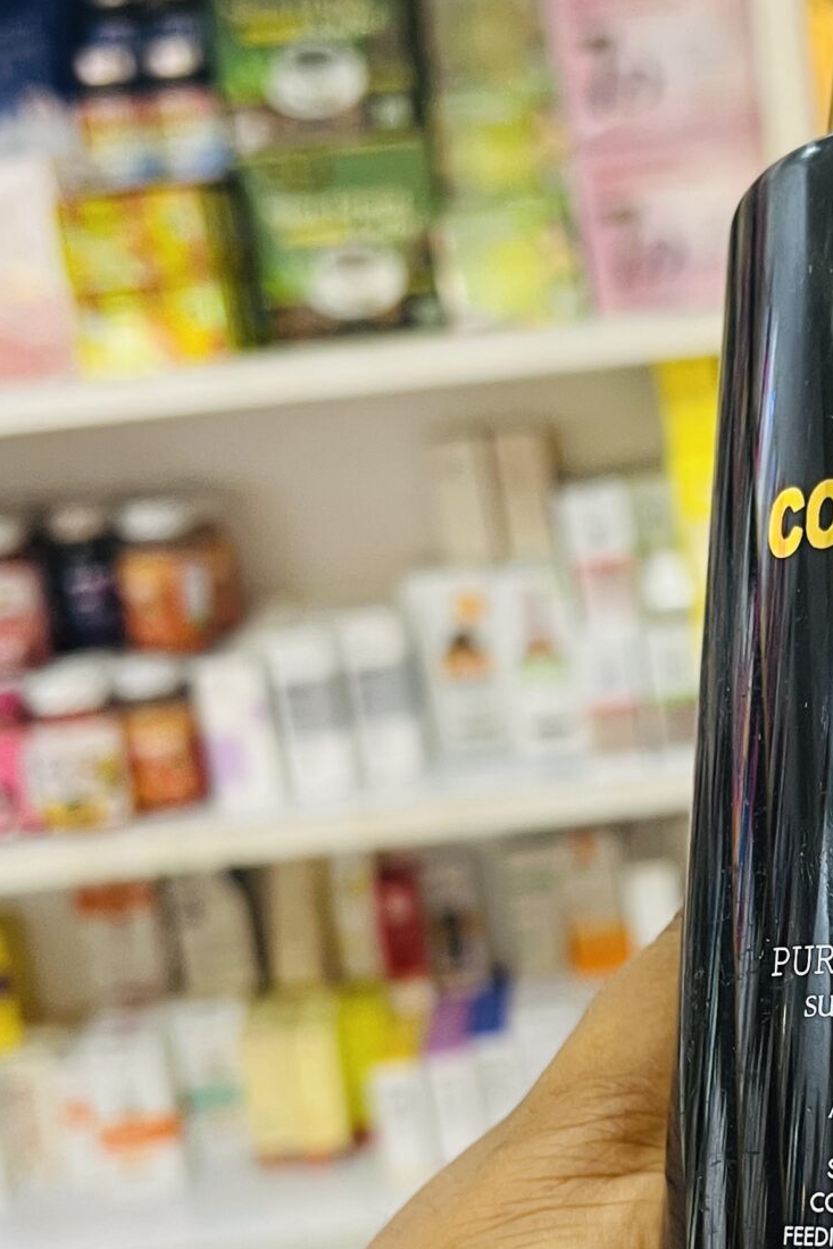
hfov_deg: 20.7
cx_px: 867
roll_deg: +5.8
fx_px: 2186
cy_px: 824
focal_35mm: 63
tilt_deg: -14.6
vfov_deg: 31.7
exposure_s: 1/61
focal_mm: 5.7
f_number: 1.5
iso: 125
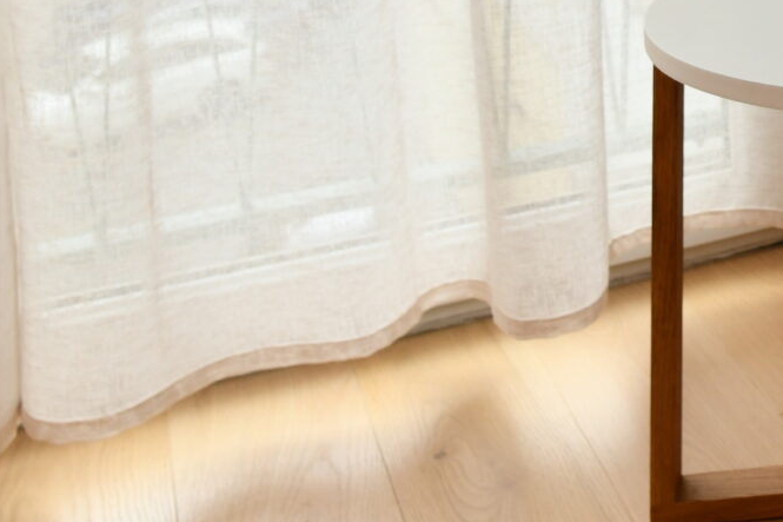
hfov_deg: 22.4
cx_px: 1119
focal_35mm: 77
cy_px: -328
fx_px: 1674
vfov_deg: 15.8
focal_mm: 20
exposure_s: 1/80
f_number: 5.6
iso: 400
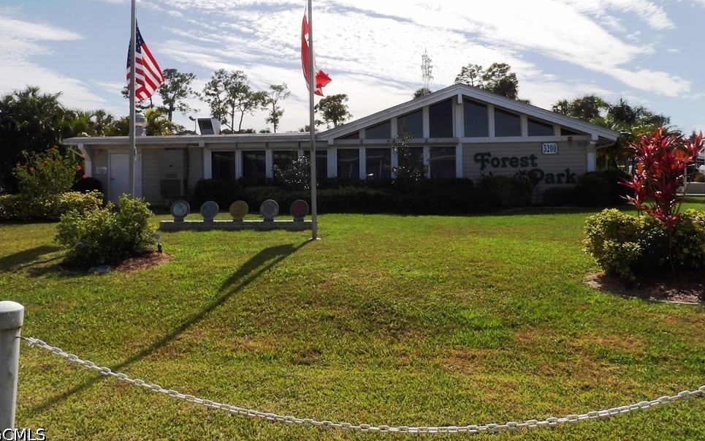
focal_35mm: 27
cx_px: 351
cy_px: 166
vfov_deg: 45.6
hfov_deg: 68.4
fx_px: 519
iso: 100
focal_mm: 4.3
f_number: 7.4
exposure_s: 1/639
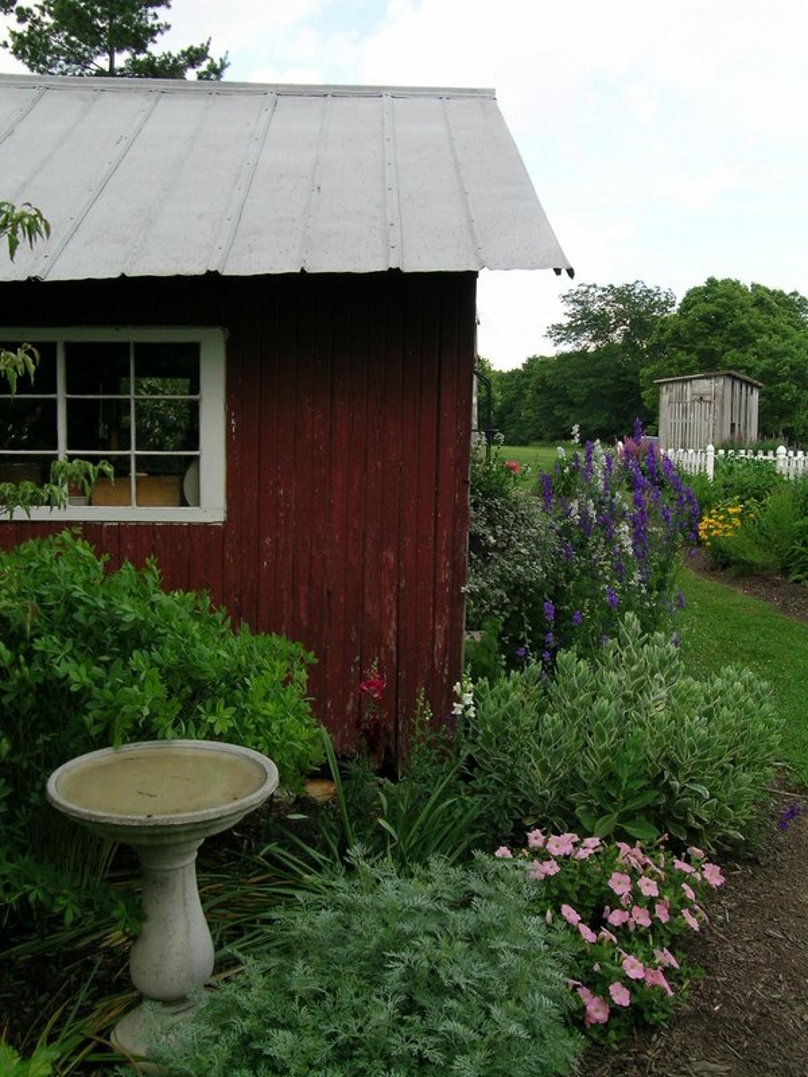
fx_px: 965
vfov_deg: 58.4
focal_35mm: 31
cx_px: 404
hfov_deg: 45.4
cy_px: 538
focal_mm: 6.5
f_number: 4.6
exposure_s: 1/148
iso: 50
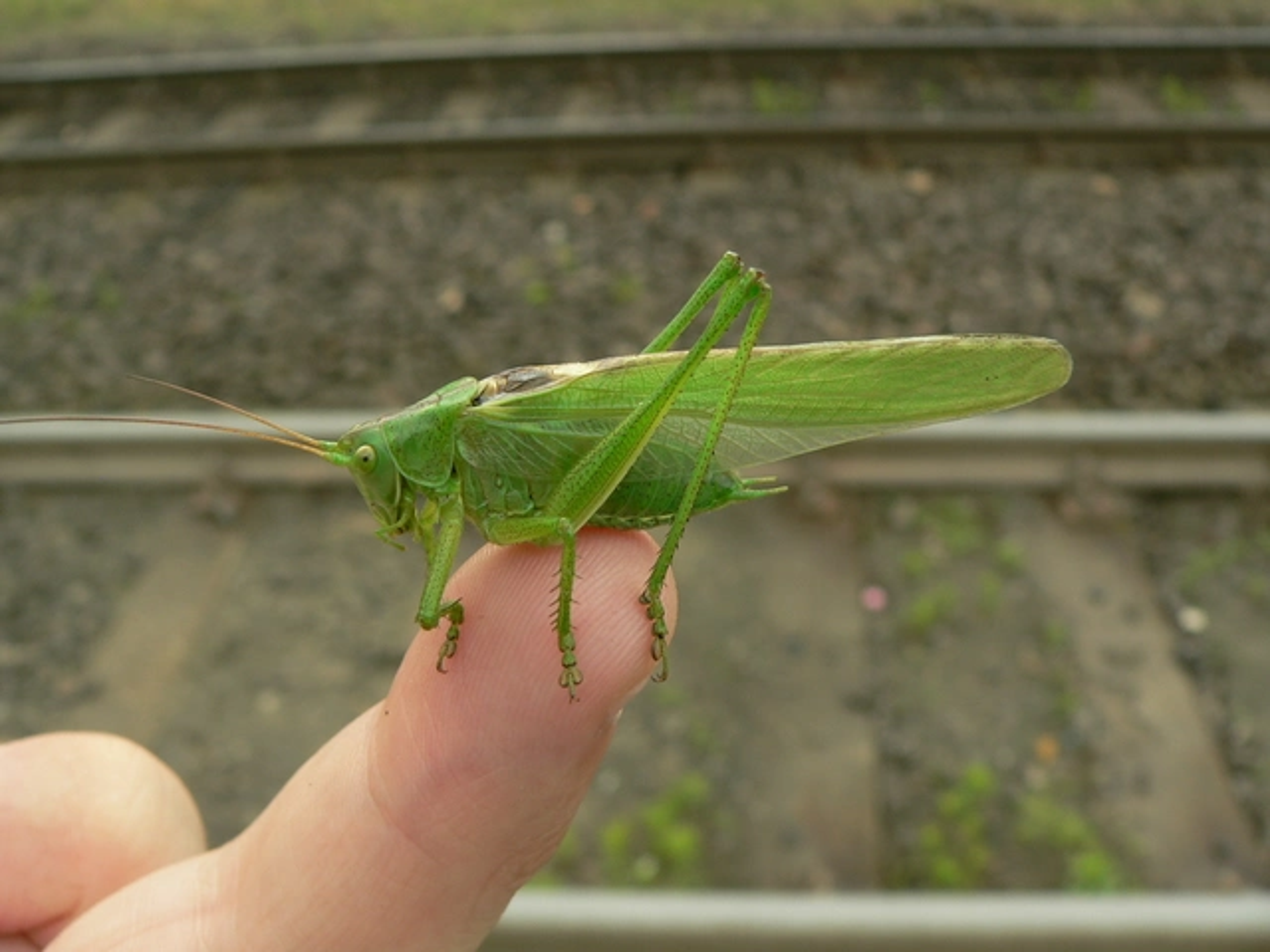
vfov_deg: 39.7
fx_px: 1321
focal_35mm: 36
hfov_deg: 51.4
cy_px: 476
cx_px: 635
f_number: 4
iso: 80
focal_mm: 6
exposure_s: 1/160
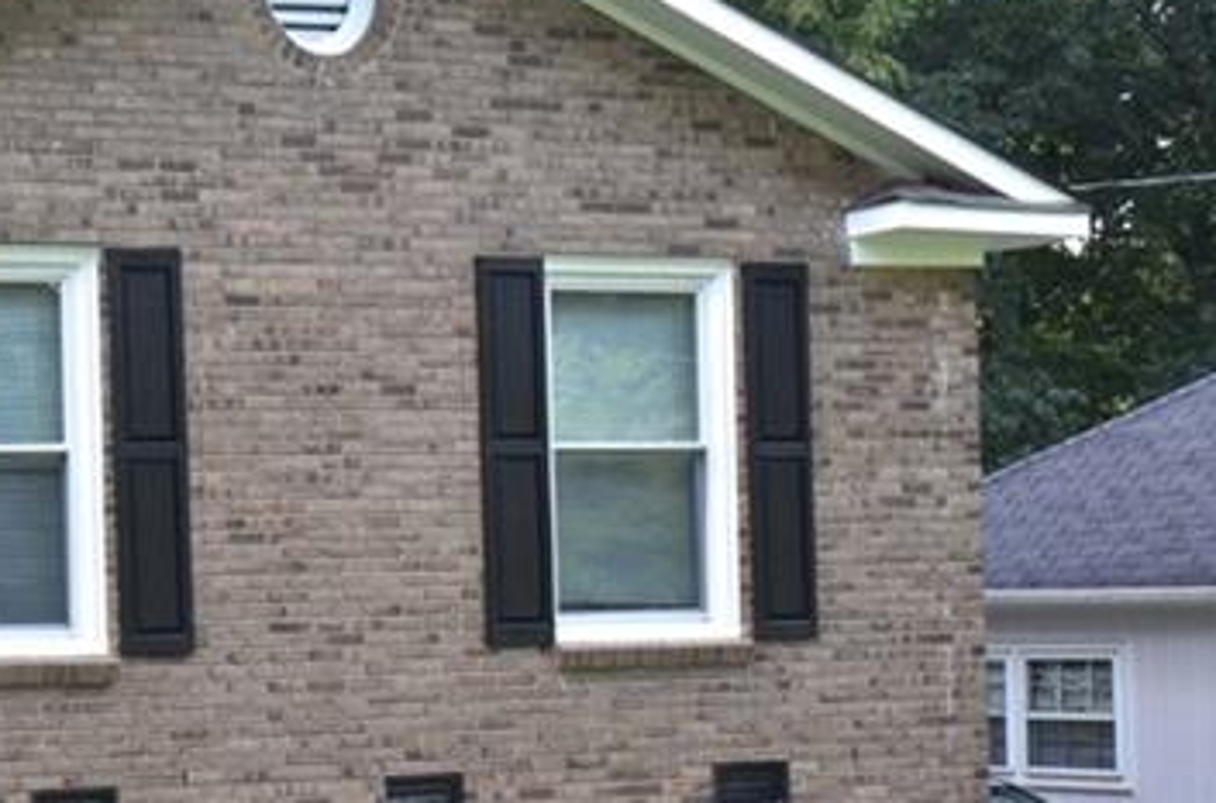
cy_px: 563
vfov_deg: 14.8
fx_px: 3079
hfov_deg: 19.7
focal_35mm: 91
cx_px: -541
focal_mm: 21
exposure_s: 1/200
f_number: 7.1
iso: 640
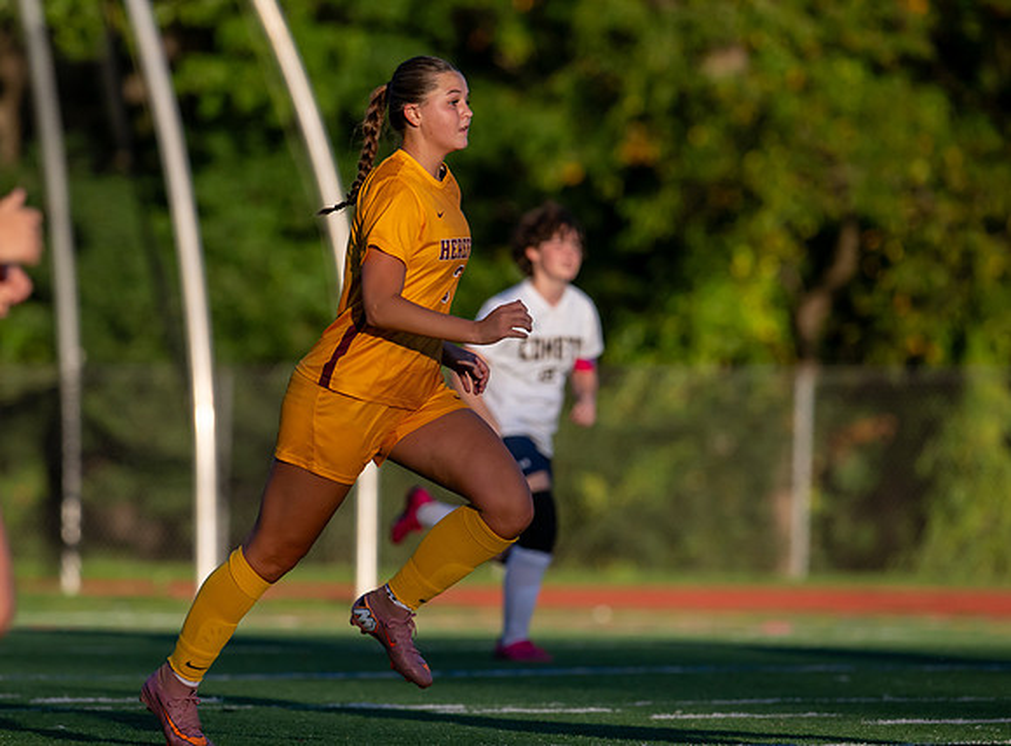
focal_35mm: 514
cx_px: 400
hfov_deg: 3.9
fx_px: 14928
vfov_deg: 2.9
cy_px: 391
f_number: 5.6
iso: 450
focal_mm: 400
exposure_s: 1/2500
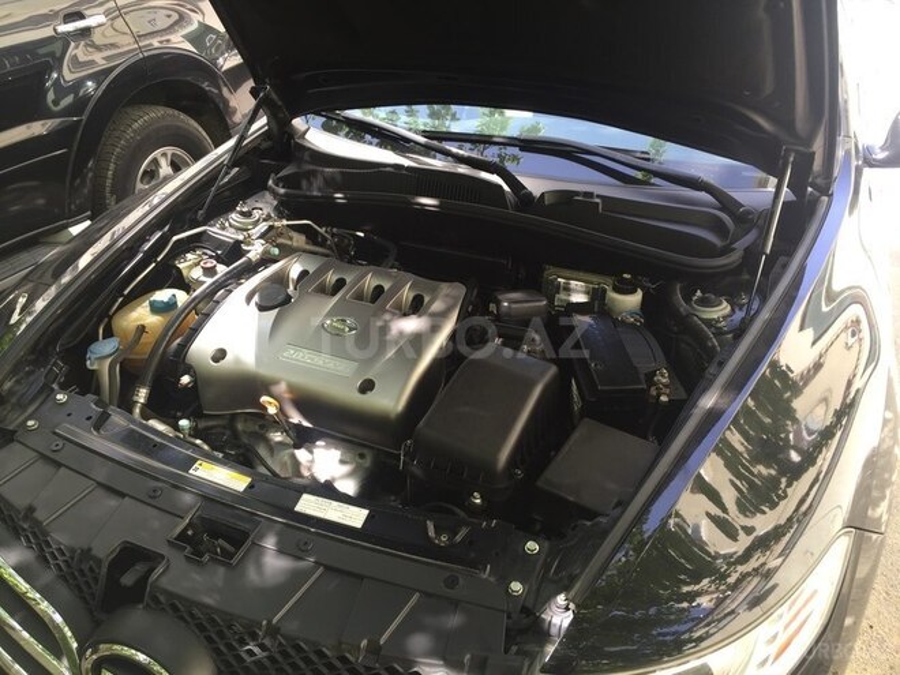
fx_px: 754
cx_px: 450
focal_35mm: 29
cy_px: 338
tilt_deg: -30.2
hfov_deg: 61.7
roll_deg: -1.8
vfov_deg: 48.2
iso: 32
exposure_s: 1/100
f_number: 2.2
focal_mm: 4.15
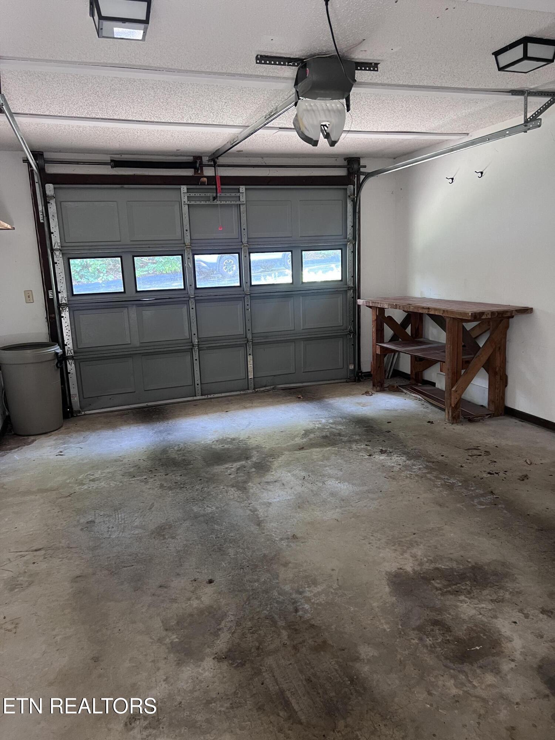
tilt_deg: -10.1
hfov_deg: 53.1
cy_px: 370
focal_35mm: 26
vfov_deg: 67.3
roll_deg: +3.0
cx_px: 278
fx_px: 556
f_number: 1.5
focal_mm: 5.7
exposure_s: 1/60
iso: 250
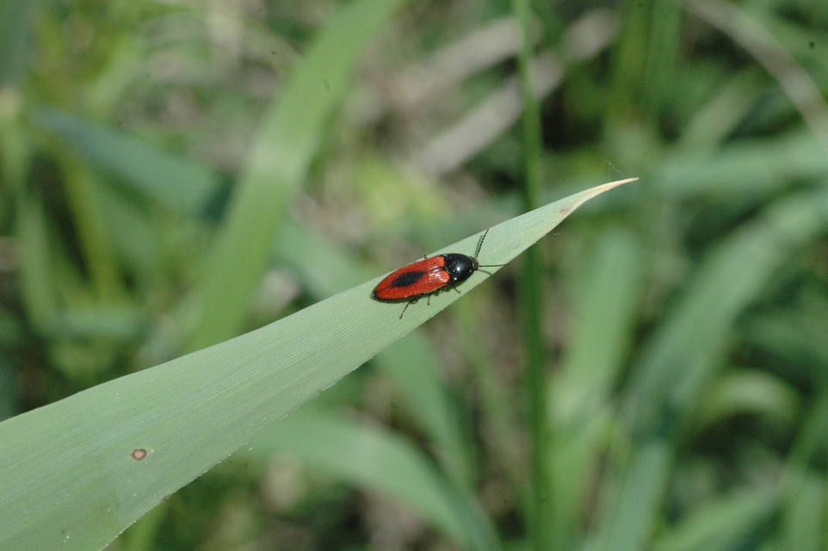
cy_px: 276
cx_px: 414
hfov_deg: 17.1
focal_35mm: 120
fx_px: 2758
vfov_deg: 11.4
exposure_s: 1/800
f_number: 14
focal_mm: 80
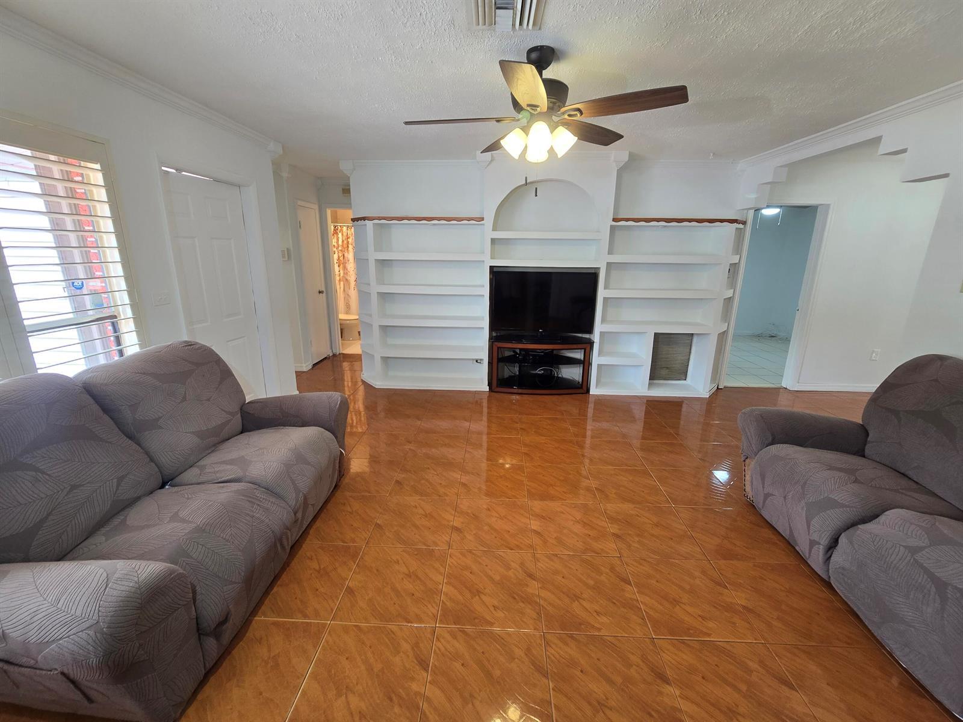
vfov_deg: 89.9
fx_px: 362
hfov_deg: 106.2
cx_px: 482
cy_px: 361
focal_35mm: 13
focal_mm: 2.2
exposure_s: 1/60
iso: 100
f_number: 2.2
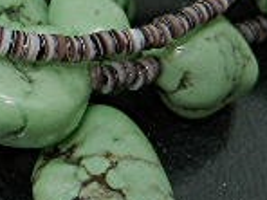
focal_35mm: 147
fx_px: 1134
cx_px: -115
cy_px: 67
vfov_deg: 10.1
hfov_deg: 12.8
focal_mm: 6.2
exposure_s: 1/30
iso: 389
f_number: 7.2
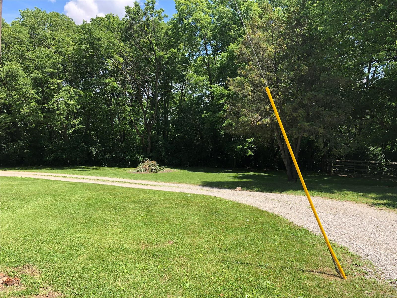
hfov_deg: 63.4
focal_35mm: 28
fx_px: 321
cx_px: 198
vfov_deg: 49.7
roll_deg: +0.2
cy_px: 149
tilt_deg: -3.1
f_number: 1.8
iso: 20
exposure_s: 1/800
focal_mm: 4
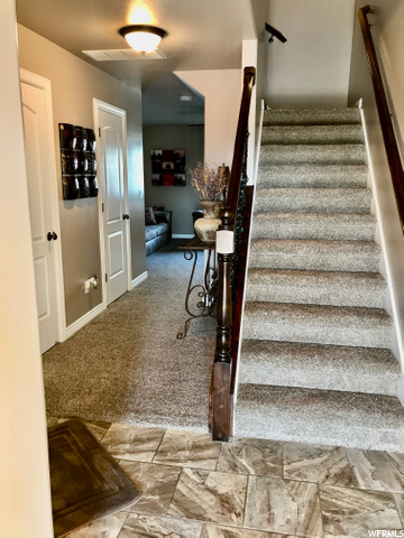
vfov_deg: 63.4
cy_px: 269
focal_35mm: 28
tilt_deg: -11.2
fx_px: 436
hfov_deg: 49.7
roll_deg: -0.4
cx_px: 202
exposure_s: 1/15
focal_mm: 3.99
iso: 50
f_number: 1.8
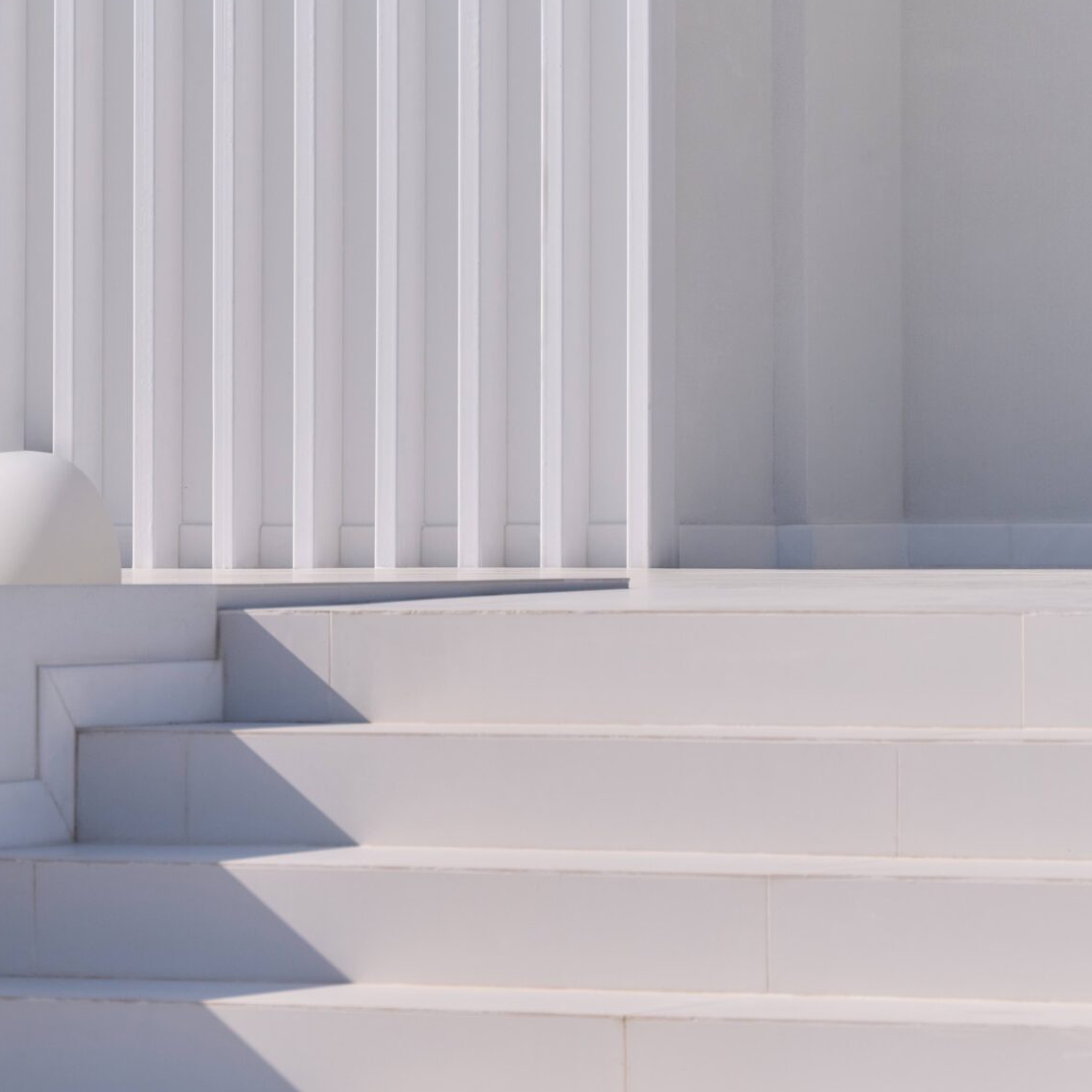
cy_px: 432
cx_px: 232
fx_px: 7745
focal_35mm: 217
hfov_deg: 8.1
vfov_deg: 8.1
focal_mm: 115
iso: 400
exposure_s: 1/2000
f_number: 7.1
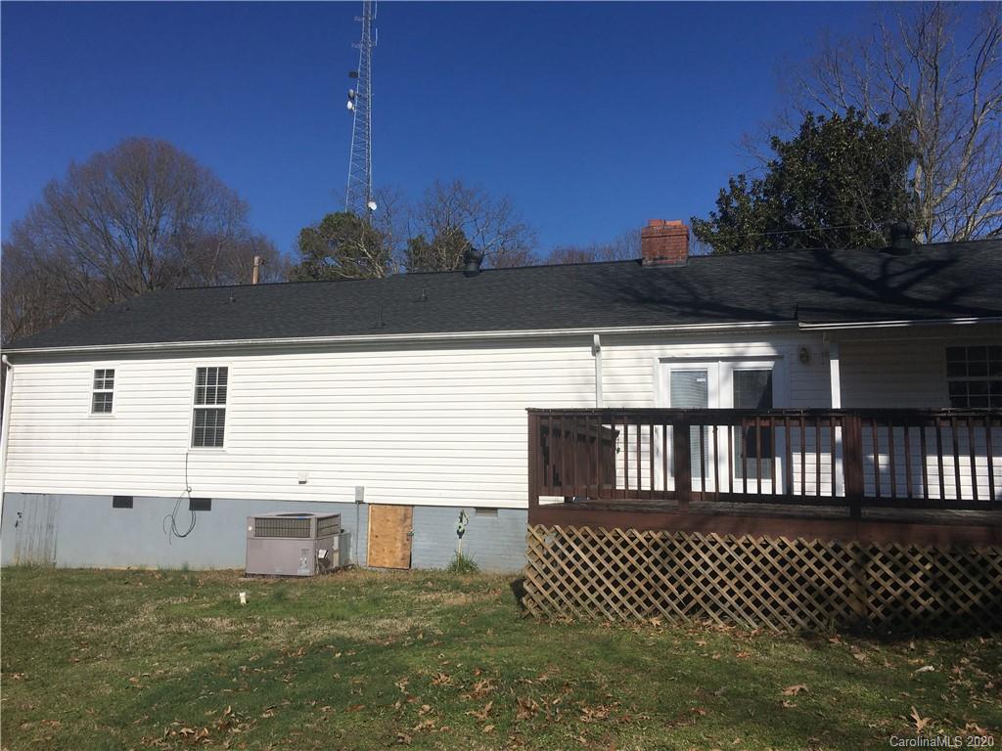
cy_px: 376
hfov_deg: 61.7
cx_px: 501
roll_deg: -0.7
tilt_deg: +5.7
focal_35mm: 29
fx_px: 839
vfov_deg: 48.2
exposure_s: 1/4274
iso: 25
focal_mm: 4.15
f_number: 2.2
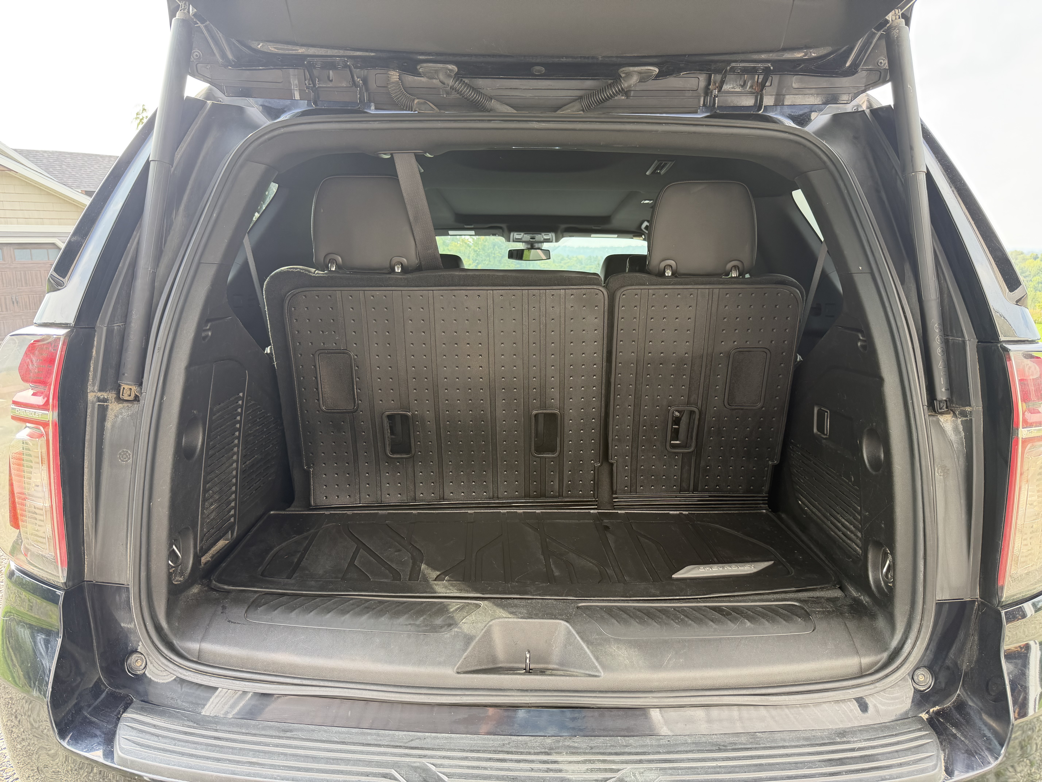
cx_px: 521
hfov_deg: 71.6
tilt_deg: -8.7
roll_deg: +1.9
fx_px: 722
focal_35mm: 24
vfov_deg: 56.8
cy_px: 391
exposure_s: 1/172
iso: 80
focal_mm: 6.76
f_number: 1.78
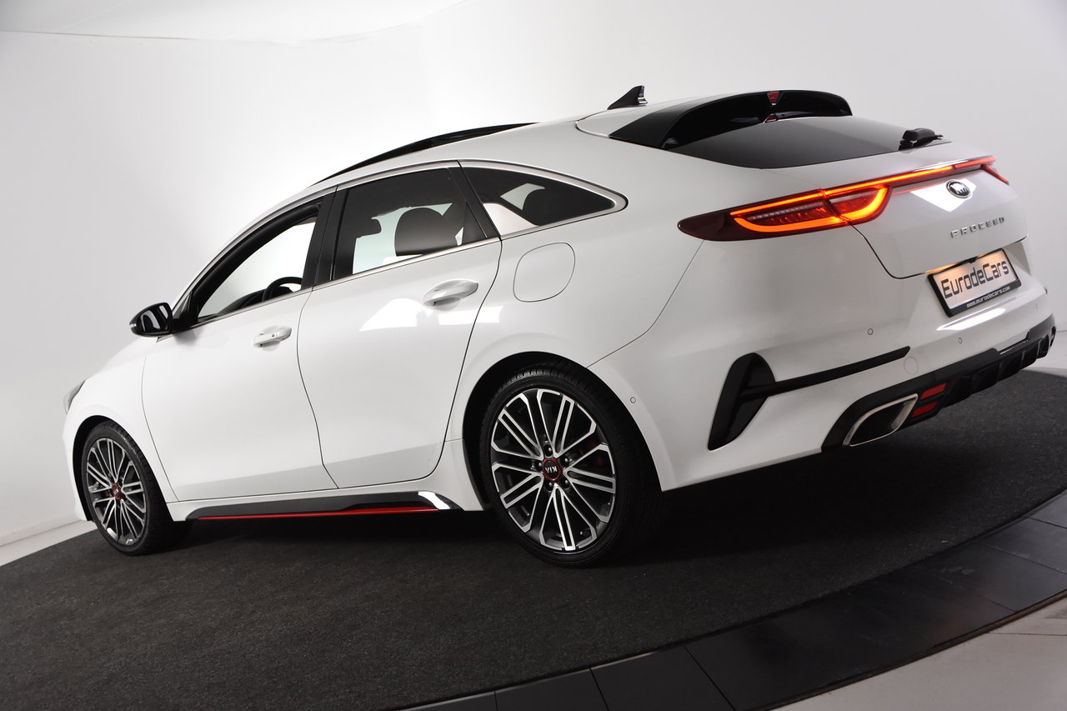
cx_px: 534
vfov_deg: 31.9
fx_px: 1245
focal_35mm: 42
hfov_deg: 46.4
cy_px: 356
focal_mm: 28
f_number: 5.6
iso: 1600
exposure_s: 1/125
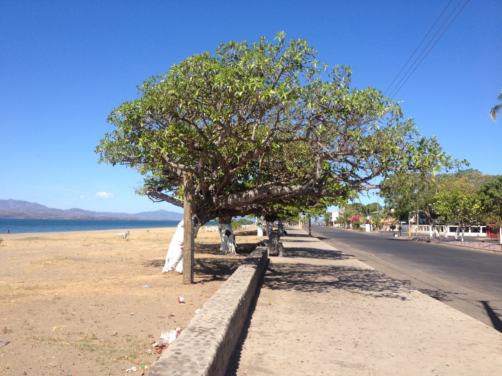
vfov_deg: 40.7
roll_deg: -0.6
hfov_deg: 52.6
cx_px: 251
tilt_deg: +0.7
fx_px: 508
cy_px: 188
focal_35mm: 35
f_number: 2.4
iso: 50
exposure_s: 1/1416
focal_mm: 4.28
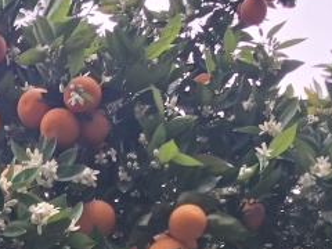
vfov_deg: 15.6
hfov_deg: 21.3
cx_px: 37
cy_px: 331
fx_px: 863
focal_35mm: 90
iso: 160
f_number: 1.8
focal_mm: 3.61
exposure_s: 1/100
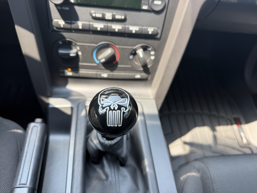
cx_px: 128
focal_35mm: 24
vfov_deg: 56.8
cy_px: 96
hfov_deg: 71.6
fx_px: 178
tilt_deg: -54.8
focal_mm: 6.76
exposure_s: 1/121
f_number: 1.78
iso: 80
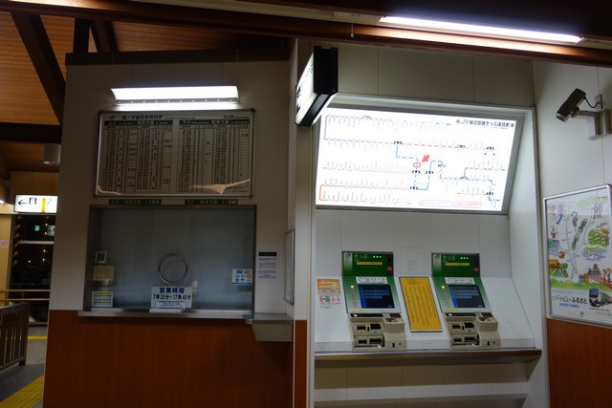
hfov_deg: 65.5
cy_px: 204
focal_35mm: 28
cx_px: 306
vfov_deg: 46.4
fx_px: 476
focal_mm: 10.4
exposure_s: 1/160
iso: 320
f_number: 1.8
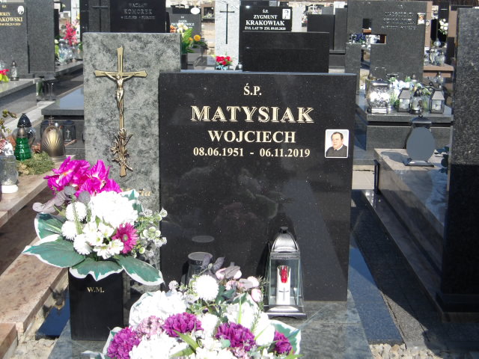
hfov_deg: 36.2
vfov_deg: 27.5
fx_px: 733
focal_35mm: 53
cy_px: 180
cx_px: 240
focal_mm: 9.4
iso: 100
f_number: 4.2
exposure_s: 1/577
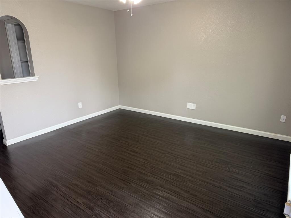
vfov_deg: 56.8
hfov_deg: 71.6
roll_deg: +1.4
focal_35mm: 24
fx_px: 202
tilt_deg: -15.4
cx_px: 146
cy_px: 109
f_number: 1.78
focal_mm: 6.76
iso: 200
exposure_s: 1/121
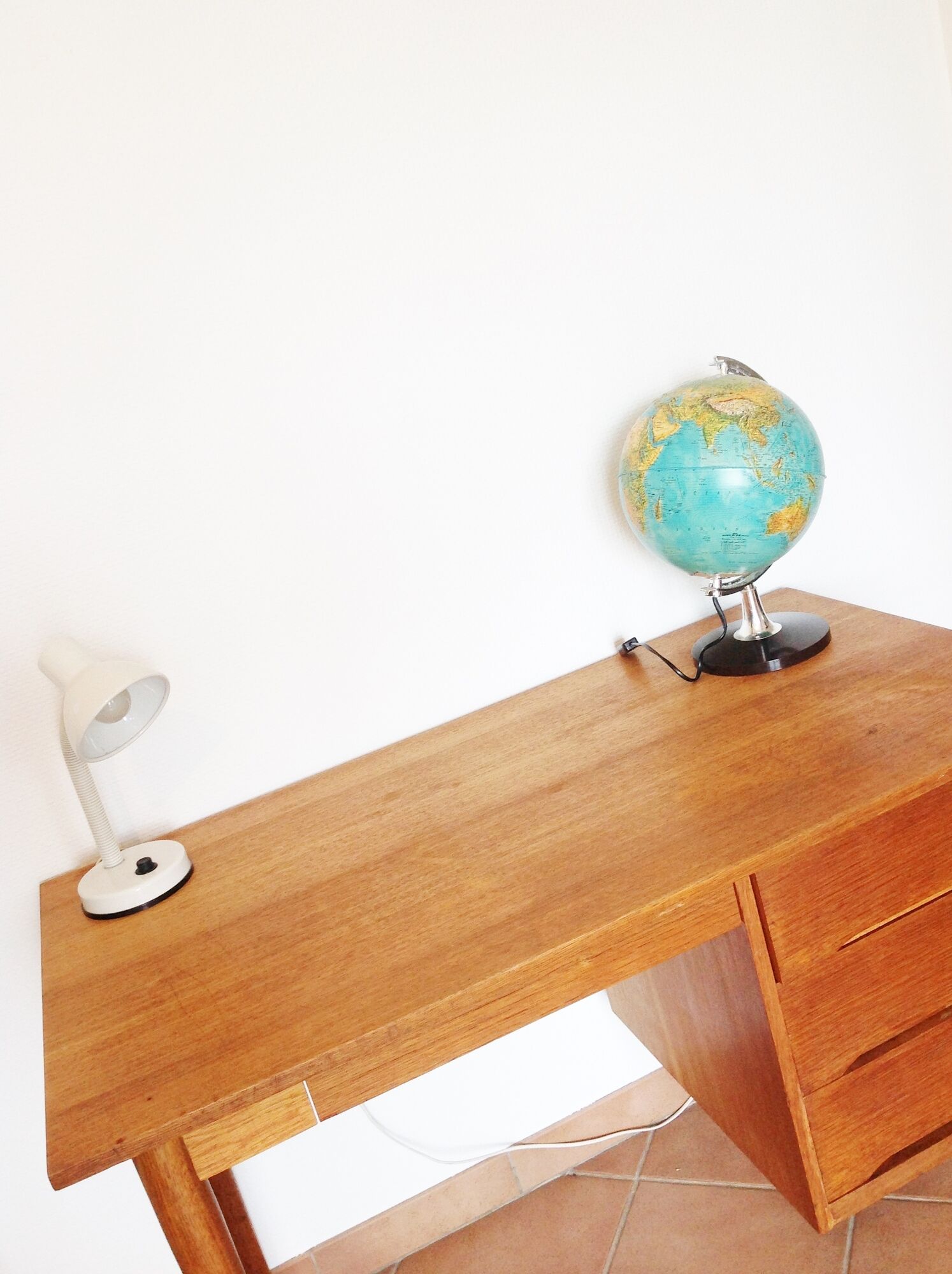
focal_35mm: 35
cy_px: 637
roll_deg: +17.4
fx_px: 1287
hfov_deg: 40.6
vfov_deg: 52.7
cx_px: 476
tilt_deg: -16.6
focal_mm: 4.28
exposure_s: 1/40
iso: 64
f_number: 2.4
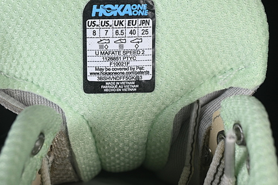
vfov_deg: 12.4
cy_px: 53
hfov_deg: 18.6
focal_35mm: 110
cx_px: 130
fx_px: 850
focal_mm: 50
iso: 160
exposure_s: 1/80
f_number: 8
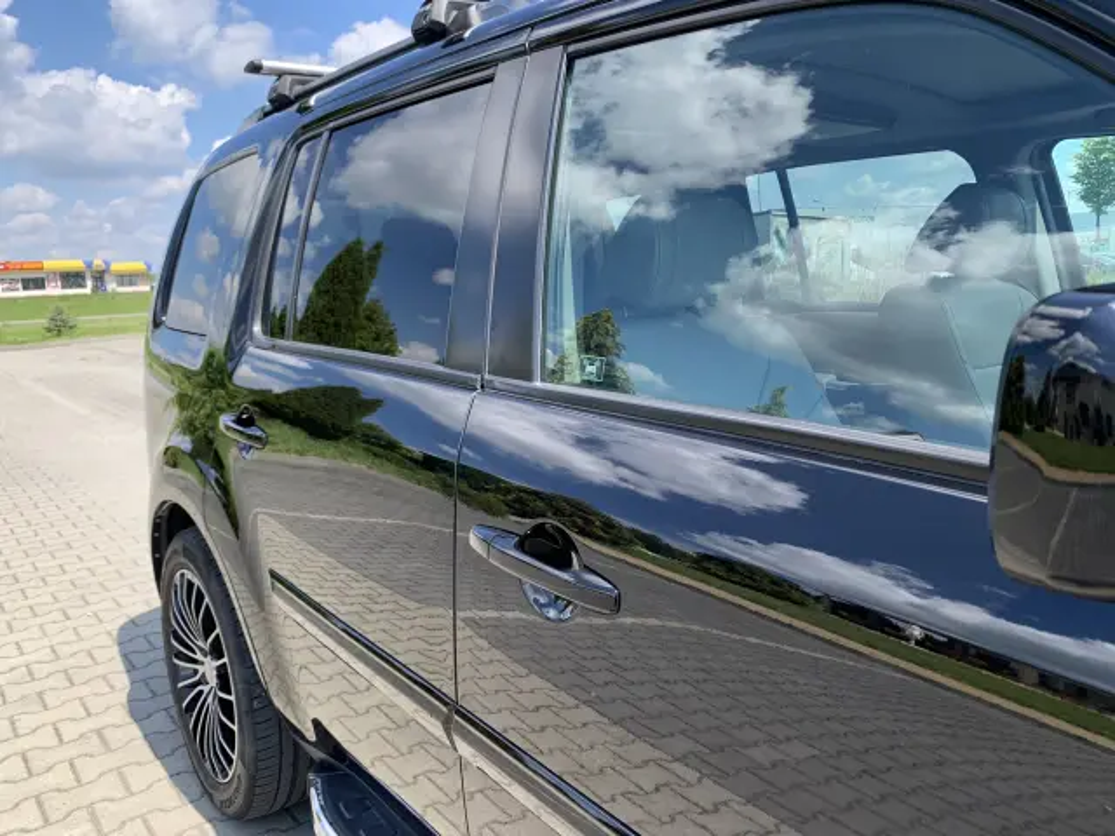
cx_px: 558
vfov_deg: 53.1
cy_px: 418
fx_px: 837
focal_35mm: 26
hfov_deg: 67.3
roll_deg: +2.3
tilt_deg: -10.6
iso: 25
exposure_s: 1/577
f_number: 1.8
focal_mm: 4.25
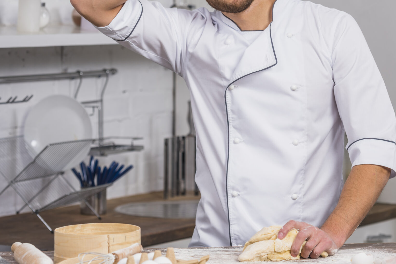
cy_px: 74
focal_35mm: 164
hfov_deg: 12.5
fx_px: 1804
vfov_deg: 8.4
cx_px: 206
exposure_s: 1/160
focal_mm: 98
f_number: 4.5
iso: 64
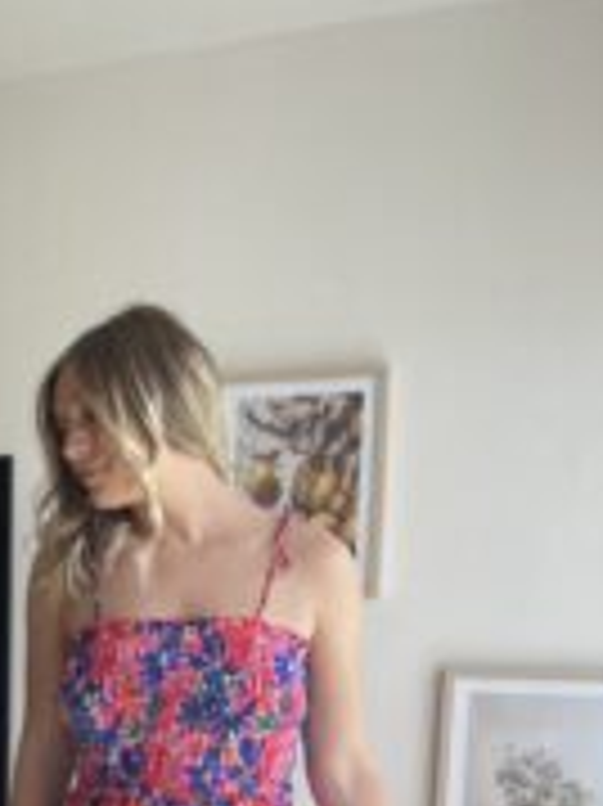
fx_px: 1349
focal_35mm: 58
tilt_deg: -3.3
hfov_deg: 24.2
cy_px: 779
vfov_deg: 31.1
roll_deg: -0.7
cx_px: 14
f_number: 1.6
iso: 50
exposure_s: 1/473
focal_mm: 4.2
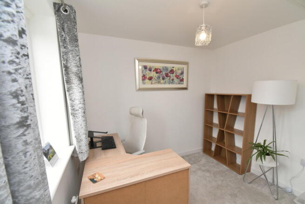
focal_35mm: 15
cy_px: 102
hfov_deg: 100.4
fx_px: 127
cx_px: 152
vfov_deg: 77.4
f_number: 8
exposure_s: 1/80
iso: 800
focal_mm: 10
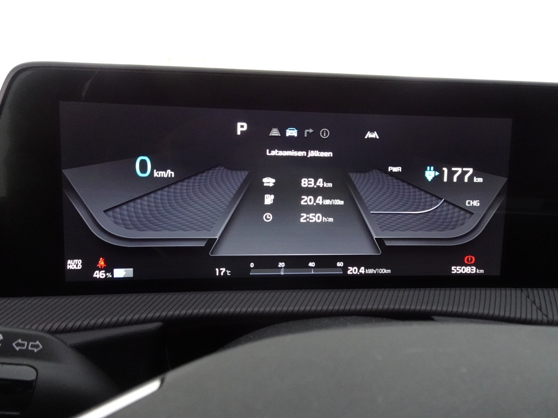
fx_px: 403
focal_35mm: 25
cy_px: 213
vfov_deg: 54.9
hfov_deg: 69.4
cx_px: 278
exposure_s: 1/10
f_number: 3.5
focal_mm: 4.25
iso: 800
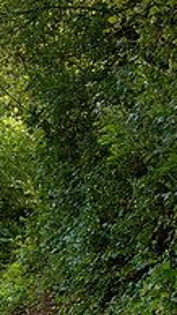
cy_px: 252
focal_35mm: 219
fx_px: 1829
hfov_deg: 5.4
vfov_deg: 9.8
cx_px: -239
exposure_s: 1/400
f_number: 3.2
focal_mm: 70
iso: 200
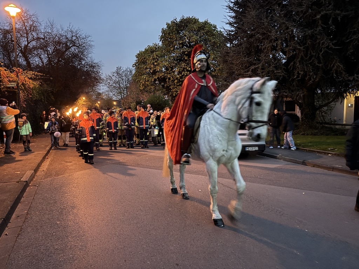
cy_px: 134
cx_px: 180
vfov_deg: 56.8
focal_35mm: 24
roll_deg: +0.2
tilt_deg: -5.9
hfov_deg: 71.6
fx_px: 249
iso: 1600
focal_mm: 6.76
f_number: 1.78
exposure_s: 1/17
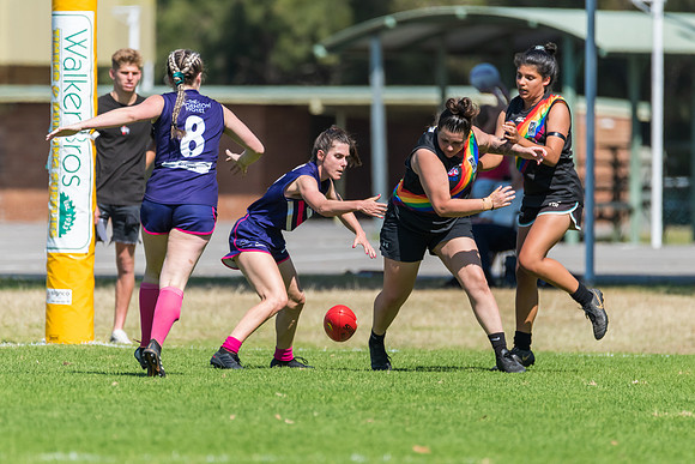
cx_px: 339
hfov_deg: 2.5
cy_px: 271
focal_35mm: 817
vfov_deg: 1.7
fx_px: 15784
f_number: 6.3
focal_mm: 600
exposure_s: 1/2500
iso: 800
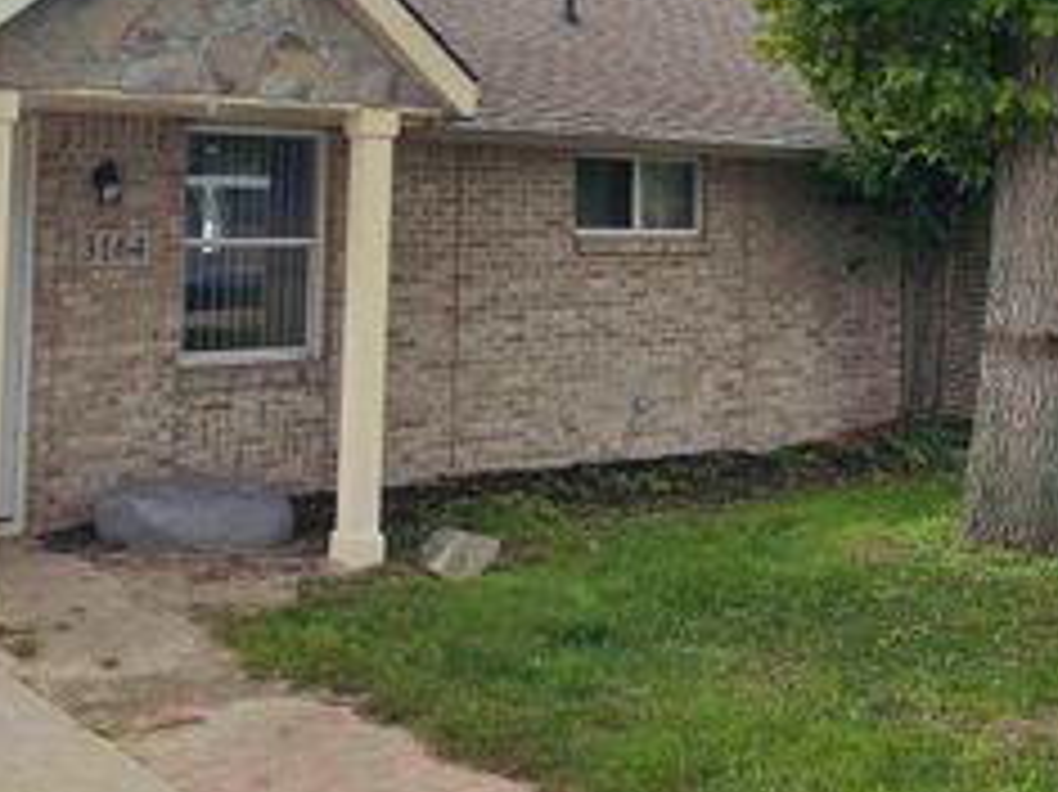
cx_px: 599
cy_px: 124
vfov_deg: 28.8
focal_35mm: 49
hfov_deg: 38.9
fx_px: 1497
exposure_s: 1/722
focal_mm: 6.3
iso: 10
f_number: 1.7
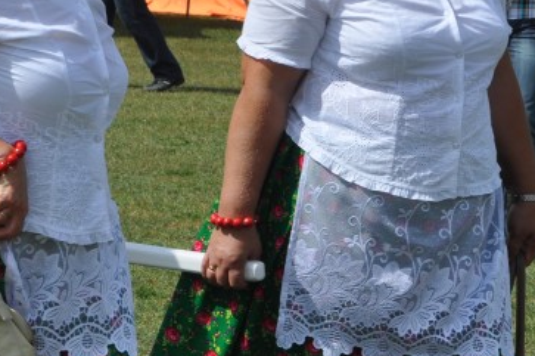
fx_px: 4052
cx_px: -167
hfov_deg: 7.5
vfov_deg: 5.0
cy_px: -34
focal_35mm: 273
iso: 200
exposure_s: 1/400
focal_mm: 66
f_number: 10
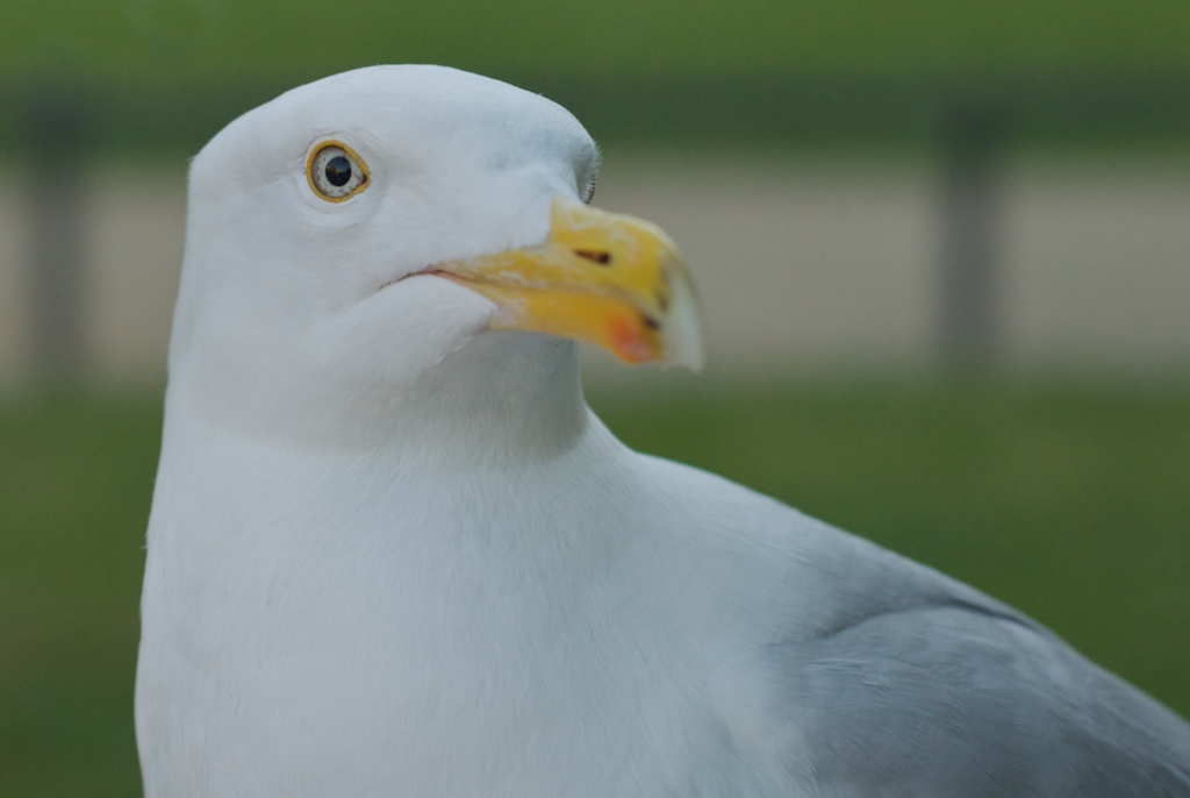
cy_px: 399
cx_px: 595
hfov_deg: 27.0
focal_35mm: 75
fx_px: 2483
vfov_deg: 18.2
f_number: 3.2
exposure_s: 1/500
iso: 640
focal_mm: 50
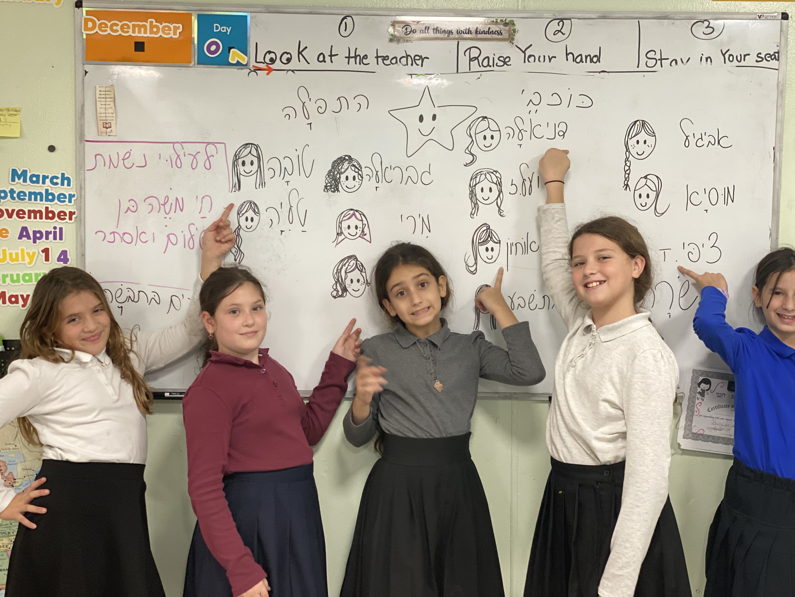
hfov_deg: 36.8
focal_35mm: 52
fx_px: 1194
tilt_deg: -4.3
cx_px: 398
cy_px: 298
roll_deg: +0.2
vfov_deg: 28.0
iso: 125
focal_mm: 6
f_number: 2
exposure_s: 1/40
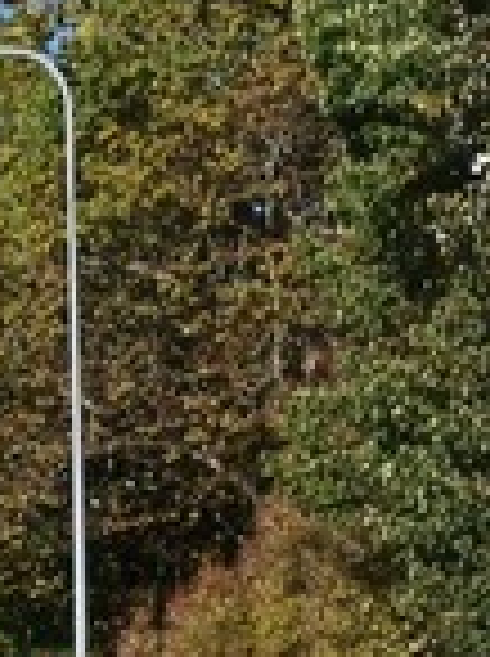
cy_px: 1634
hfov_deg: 9.9
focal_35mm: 148
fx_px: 2802
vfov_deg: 11.0
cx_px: -22
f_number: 1.8
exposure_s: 1/449
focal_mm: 4
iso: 20
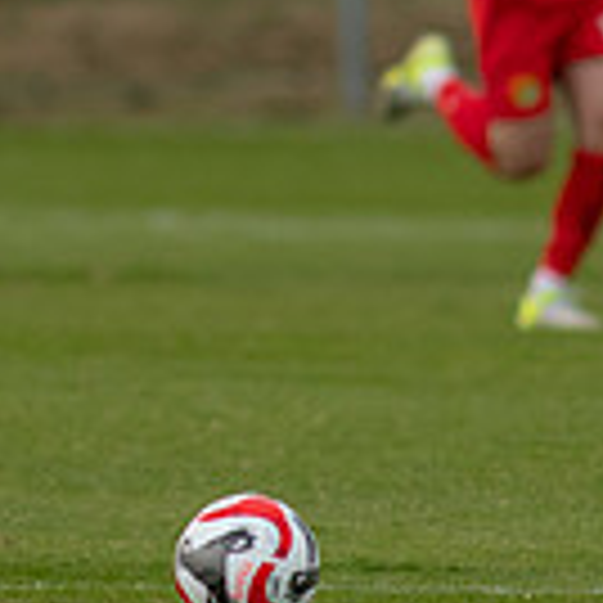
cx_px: -248
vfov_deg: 1.0
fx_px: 33228
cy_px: -29
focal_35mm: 1686
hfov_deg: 1.0
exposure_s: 1/1250
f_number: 3.2
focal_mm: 300
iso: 640
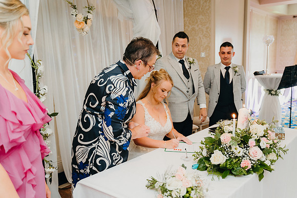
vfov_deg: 40.7
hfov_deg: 58.1
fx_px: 267
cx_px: 163
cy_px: 109
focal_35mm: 32
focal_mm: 28
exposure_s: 1/160
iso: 800
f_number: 2.8
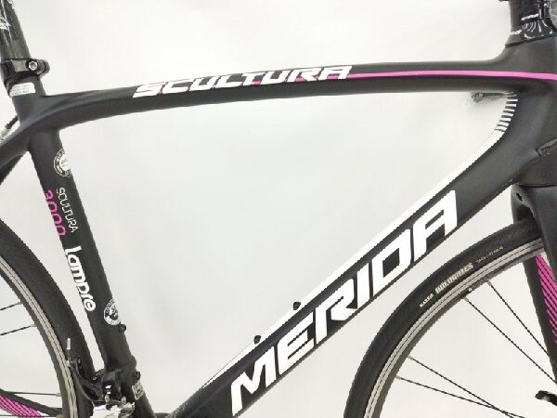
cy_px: 209
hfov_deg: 65.3
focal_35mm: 27
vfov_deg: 51.4
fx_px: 434
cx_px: 278
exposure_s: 1/300
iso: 647
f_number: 1.79
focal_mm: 4.71
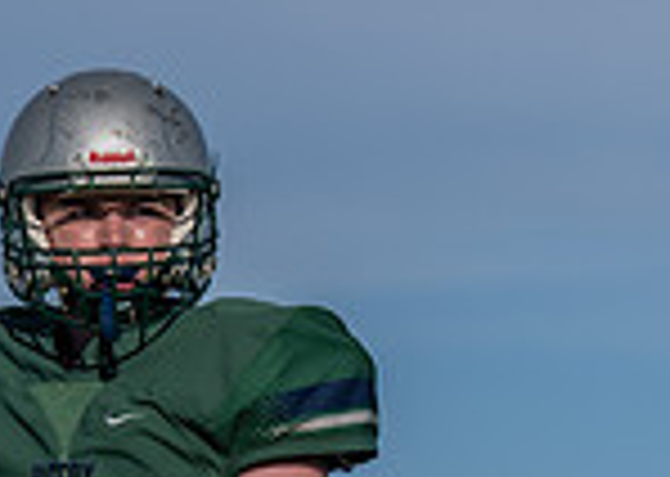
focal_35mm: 511
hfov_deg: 4.0
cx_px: 135
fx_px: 9710
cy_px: 848
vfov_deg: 2.8
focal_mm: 97
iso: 100
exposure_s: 1/2500
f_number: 3.5
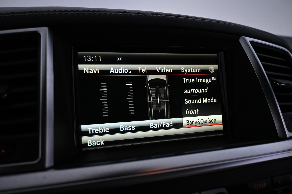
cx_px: 146
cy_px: 97
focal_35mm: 32
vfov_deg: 41.7
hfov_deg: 59.5
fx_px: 255
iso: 1600
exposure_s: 1/125
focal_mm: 21
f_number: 4
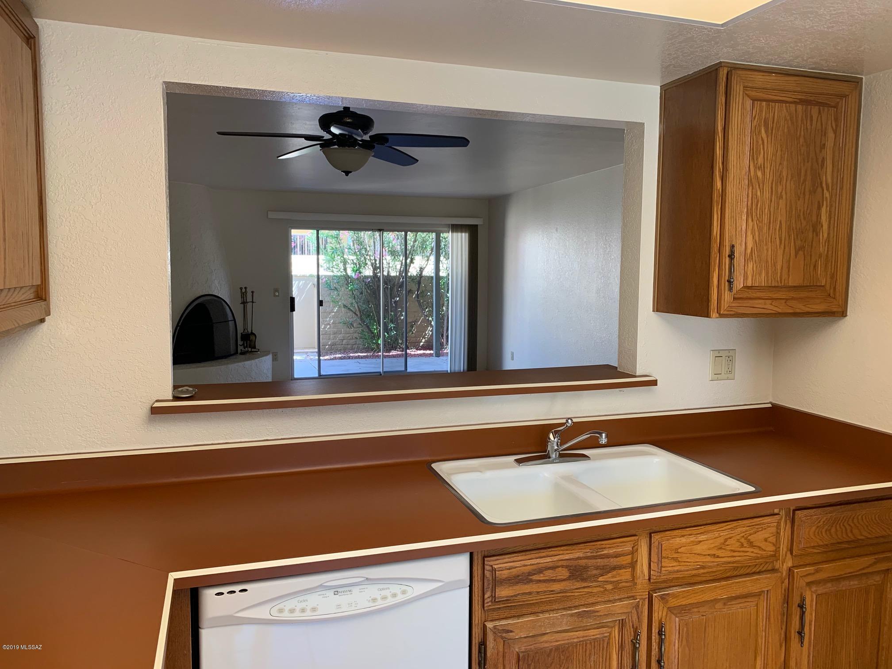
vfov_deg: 53.1
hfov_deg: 67.3
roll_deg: -0.5
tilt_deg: -5.0
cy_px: 334
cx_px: 446
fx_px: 670
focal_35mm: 26
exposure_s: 1/60
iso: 64
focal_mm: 4.25
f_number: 1.8
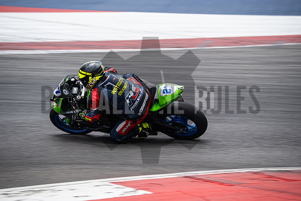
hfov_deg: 9.8
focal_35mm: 210
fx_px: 1756
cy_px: 100
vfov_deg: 6.5
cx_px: 150
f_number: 4.5
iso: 160
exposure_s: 1/250
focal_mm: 140
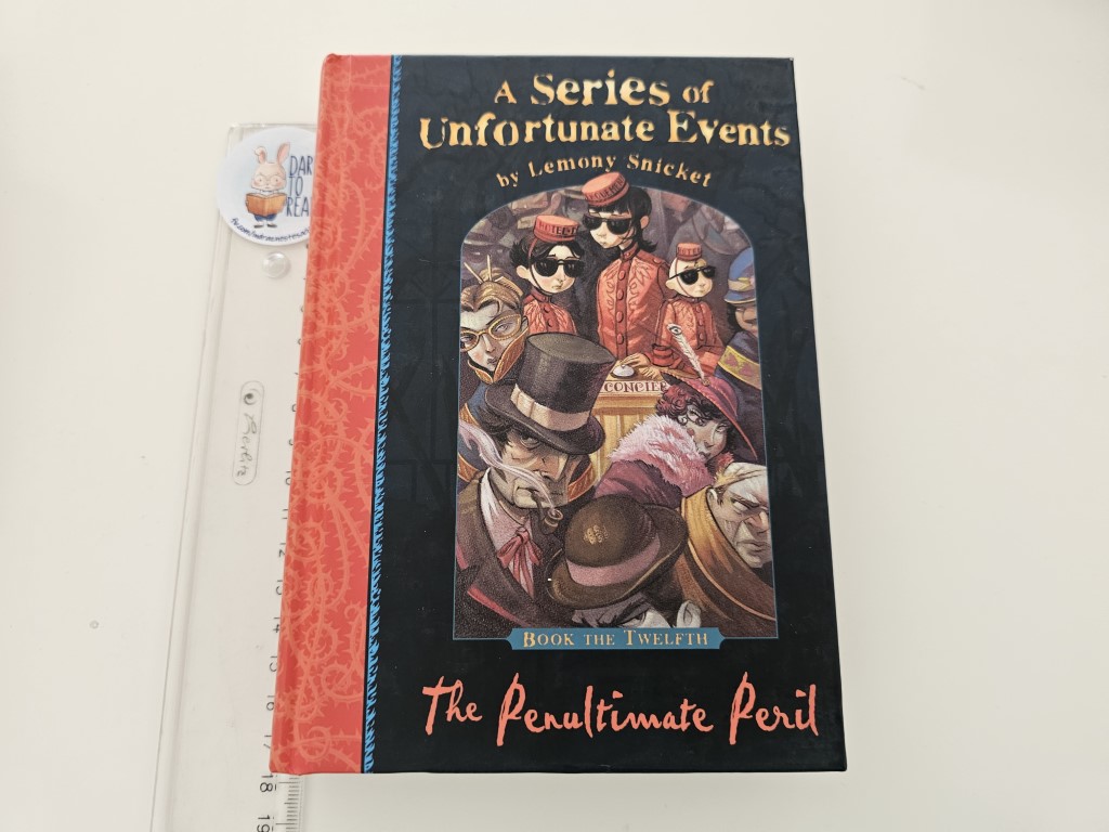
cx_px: 554
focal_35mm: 23
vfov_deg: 58.9
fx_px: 737
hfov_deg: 73.9
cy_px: 416
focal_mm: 6.3
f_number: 1.7
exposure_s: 1/190
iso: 160
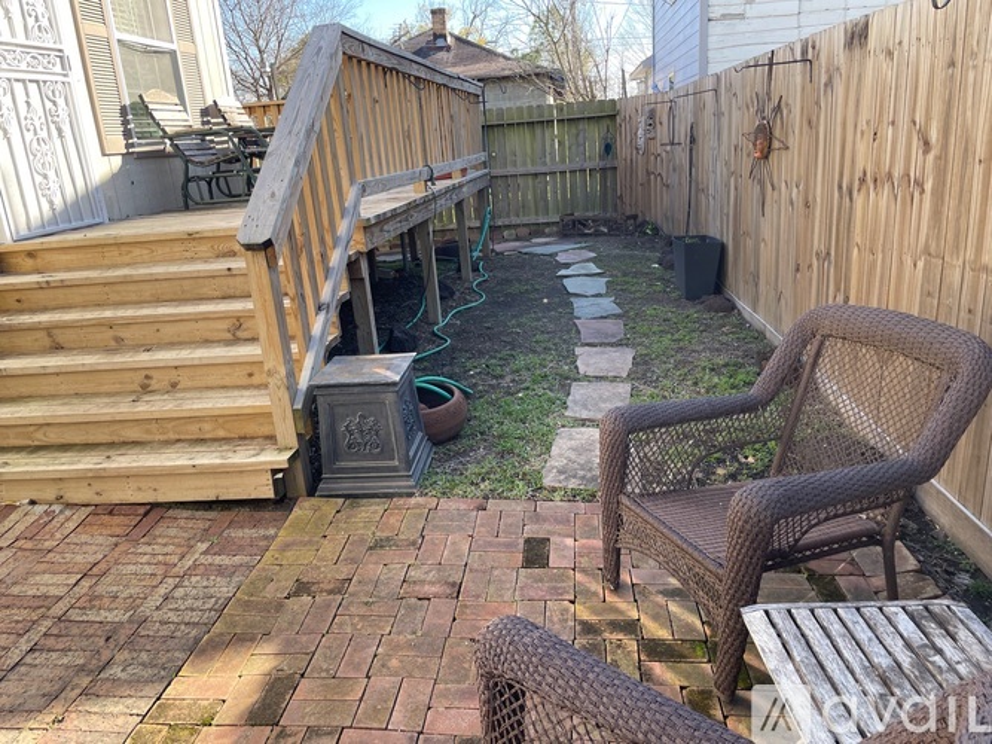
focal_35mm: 26
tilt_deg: -17.3
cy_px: 372
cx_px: 496
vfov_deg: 53.0
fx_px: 745
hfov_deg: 67.3
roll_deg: +4.5
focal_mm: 4.2
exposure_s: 1/394
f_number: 1.6
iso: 32
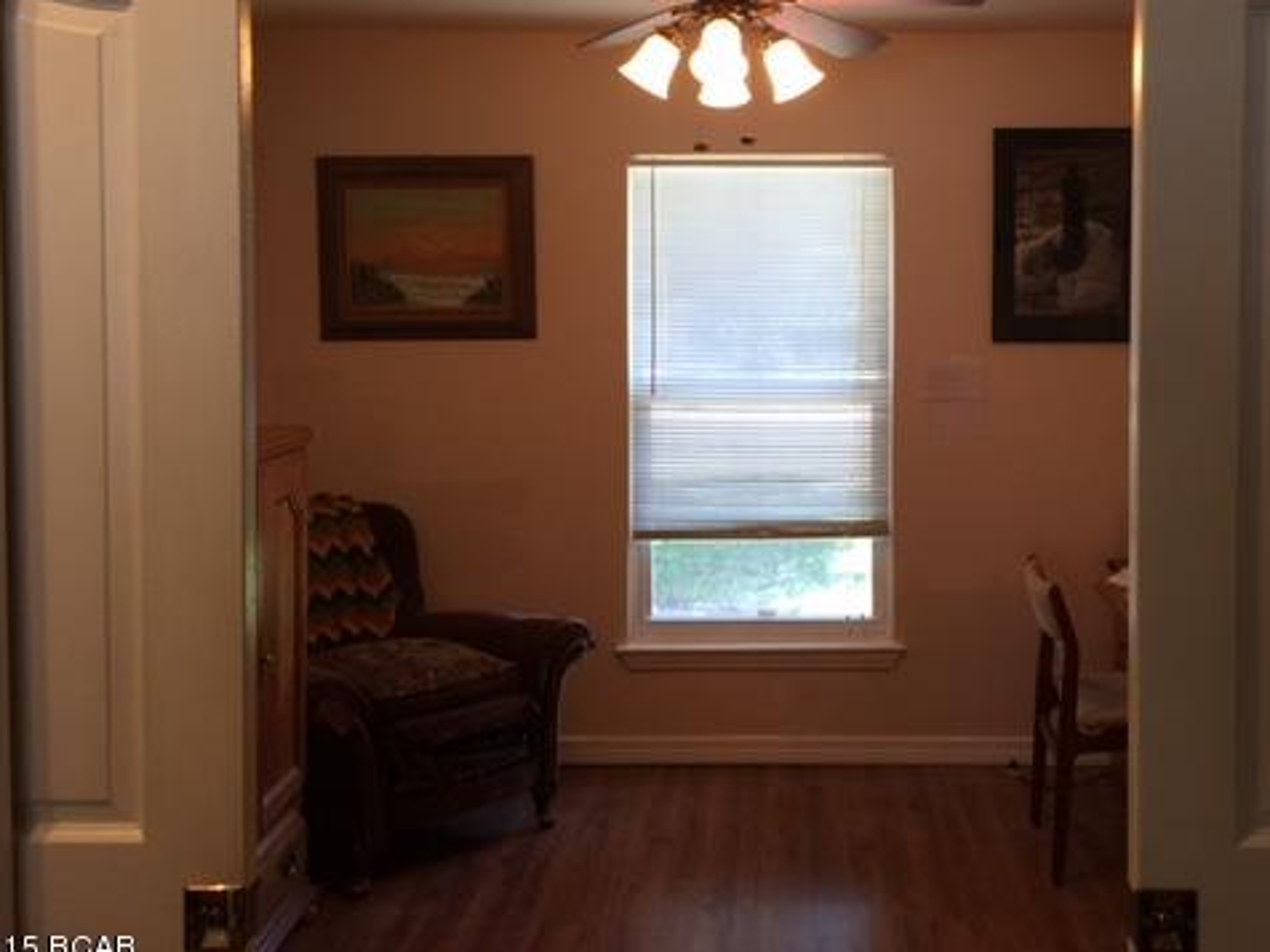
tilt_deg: -1.4
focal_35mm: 39
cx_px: 779
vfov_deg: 36.6
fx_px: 1431
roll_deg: -1.4
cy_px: 360
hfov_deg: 47.5
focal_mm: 4.15
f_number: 2.2
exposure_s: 1/30
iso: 32
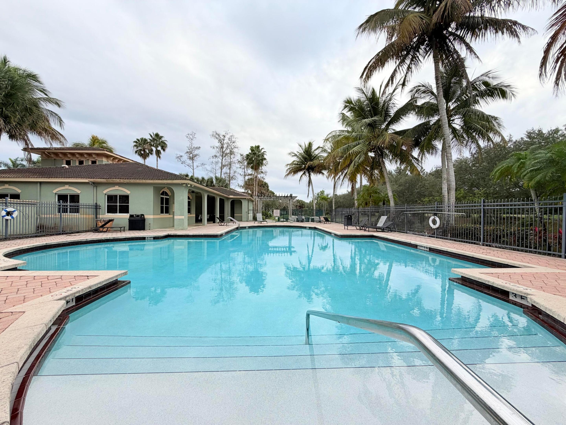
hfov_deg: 102.1
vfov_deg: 85.7
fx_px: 229
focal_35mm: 14
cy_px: 212
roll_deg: +0.4
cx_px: 283
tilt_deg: +0.9
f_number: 2.2
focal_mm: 2.22
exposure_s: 1/602
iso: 40
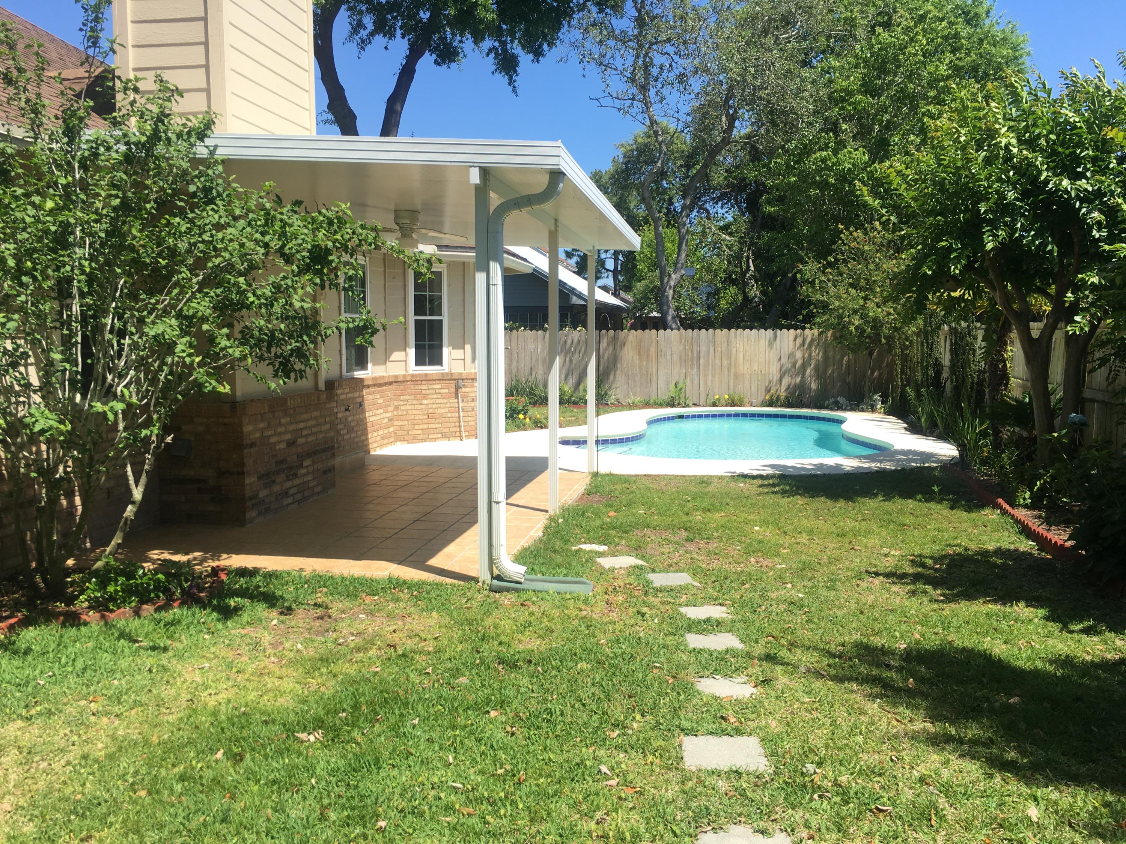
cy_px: 422
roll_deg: +0.2
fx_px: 943
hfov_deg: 61.7
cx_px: 563
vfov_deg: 48.2
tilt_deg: -4.5
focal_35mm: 29
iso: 25
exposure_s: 1/894
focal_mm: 4.15
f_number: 2.2
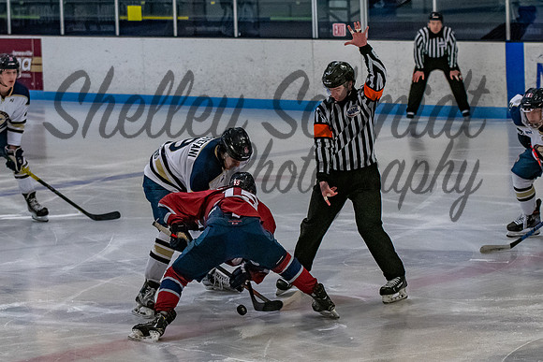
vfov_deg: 8.3
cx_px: 273
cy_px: 160
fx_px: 2502
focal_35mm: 166
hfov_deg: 12.4
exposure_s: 1/800
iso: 2500
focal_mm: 80
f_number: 3.2
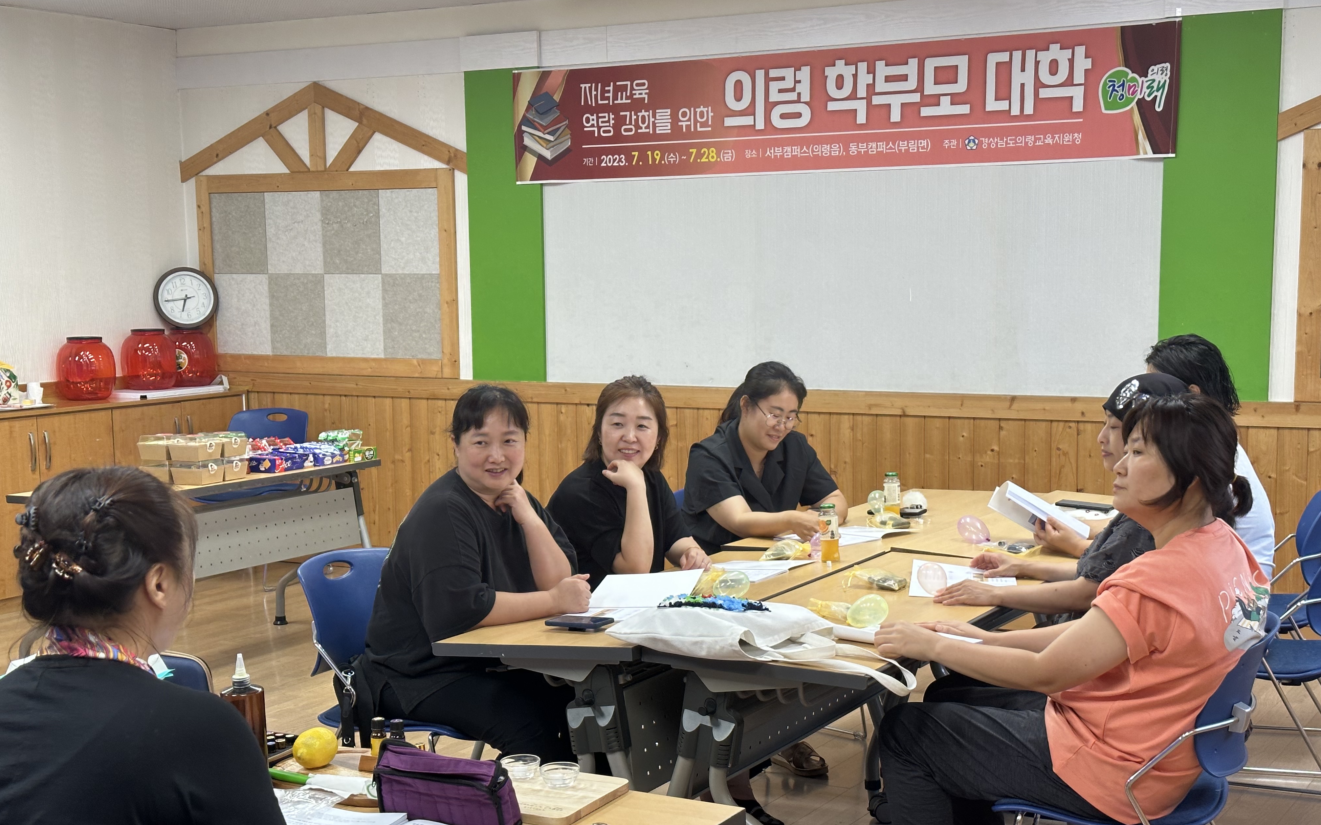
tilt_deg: -7.8
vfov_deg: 25.3
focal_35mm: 51
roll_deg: +0.3
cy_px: 482
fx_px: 1836
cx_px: 660
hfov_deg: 39.6
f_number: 1.78
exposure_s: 1/60
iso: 80
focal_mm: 6.86
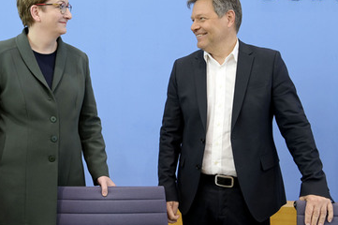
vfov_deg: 33.3
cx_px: 139
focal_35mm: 40
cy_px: 93
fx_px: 375
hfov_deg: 48.3
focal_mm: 32
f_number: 6.3
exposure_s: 1/400
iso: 3200
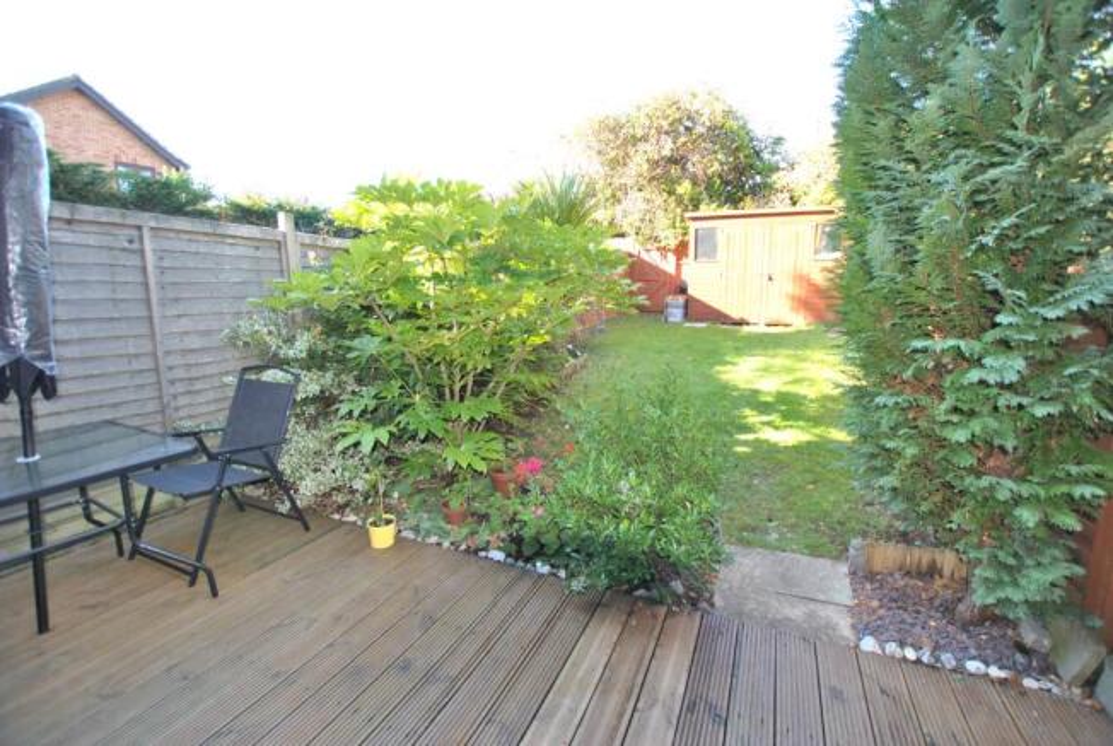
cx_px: 556
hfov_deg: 100.3
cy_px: 373
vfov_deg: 77.5
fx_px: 464
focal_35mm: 15
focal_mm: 10
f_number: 3.5
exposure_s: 1/100
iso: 200
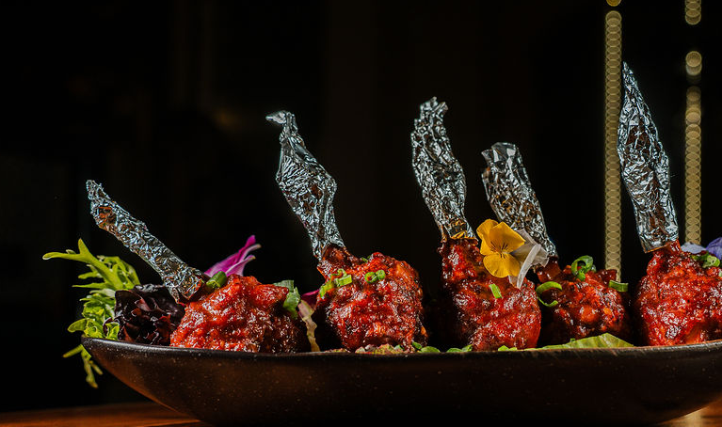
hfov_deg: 41.0
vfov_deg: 25.0
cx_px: 489
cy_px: 328
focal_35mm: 49
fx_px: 950
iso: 320
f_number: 4
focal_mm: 33
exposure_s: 1/200
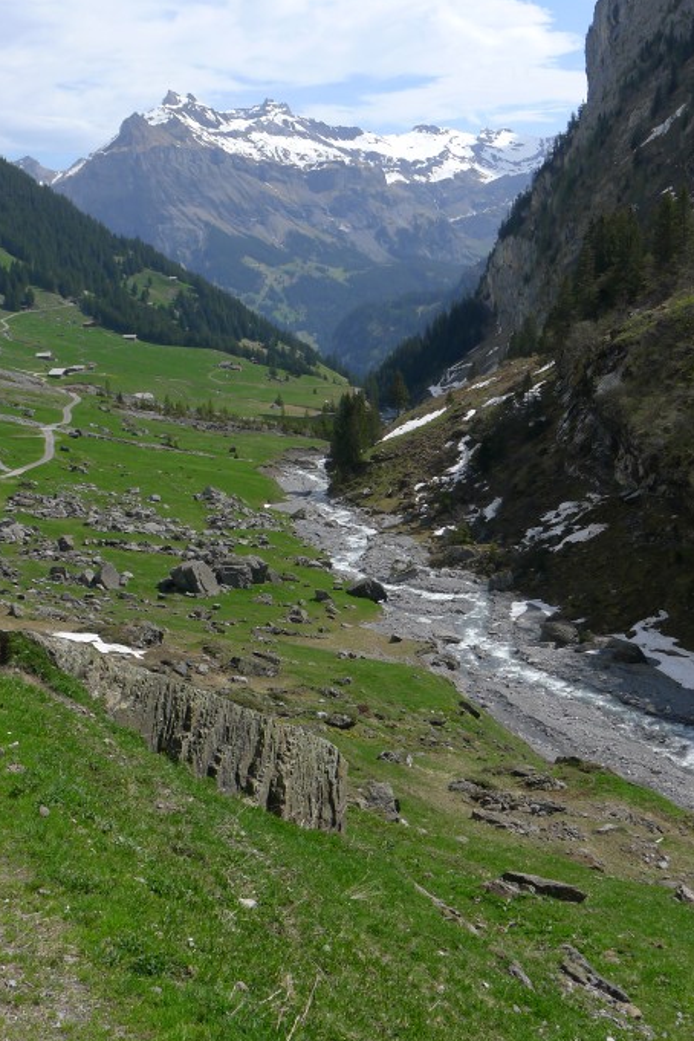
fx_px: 1359
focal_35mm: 47
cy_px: 508
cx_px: 301
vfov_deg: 41.9
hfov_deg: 28.6
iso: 80
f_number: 4
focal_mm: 8.5
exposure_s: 1/800
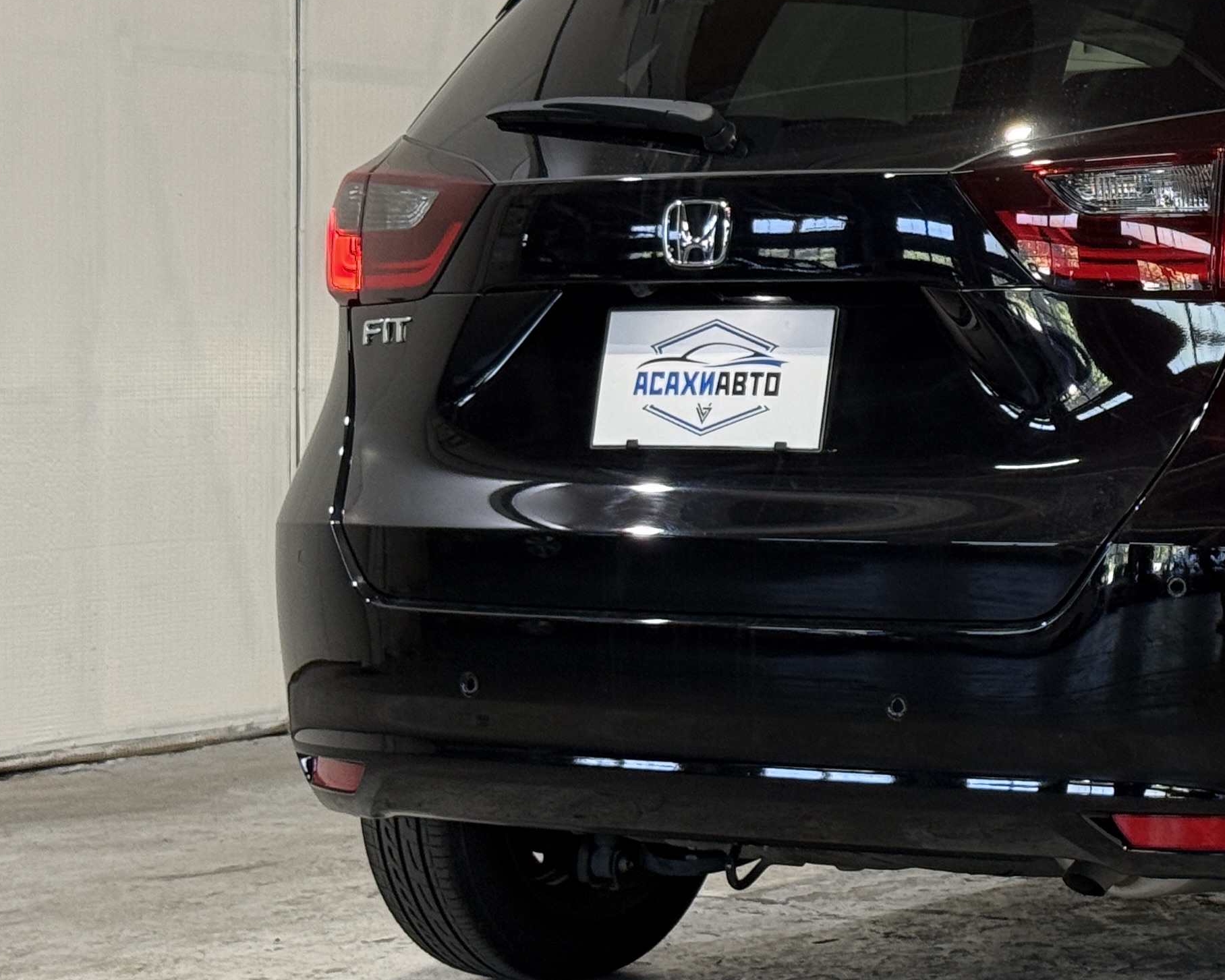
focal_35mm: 104
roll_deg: -0.1
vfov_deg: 14.8
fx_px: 3771
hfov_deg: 17.9
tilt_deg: +0.4
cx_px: 1307
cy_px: 320
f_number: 1.78
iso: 125
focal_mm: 6.76
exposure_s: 1/60
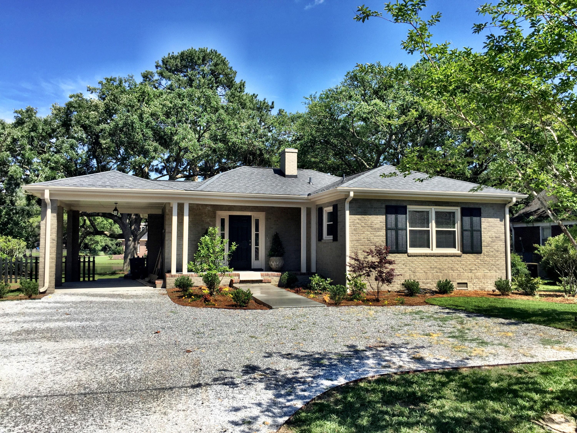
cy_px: 216
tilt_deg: +5.0
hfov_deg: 61.7
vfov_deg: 48.2
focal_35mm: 29
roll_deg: -1.3
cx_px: 288
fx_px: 483
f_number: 2.2
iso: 32
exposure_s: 1/1412
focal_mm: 4.15
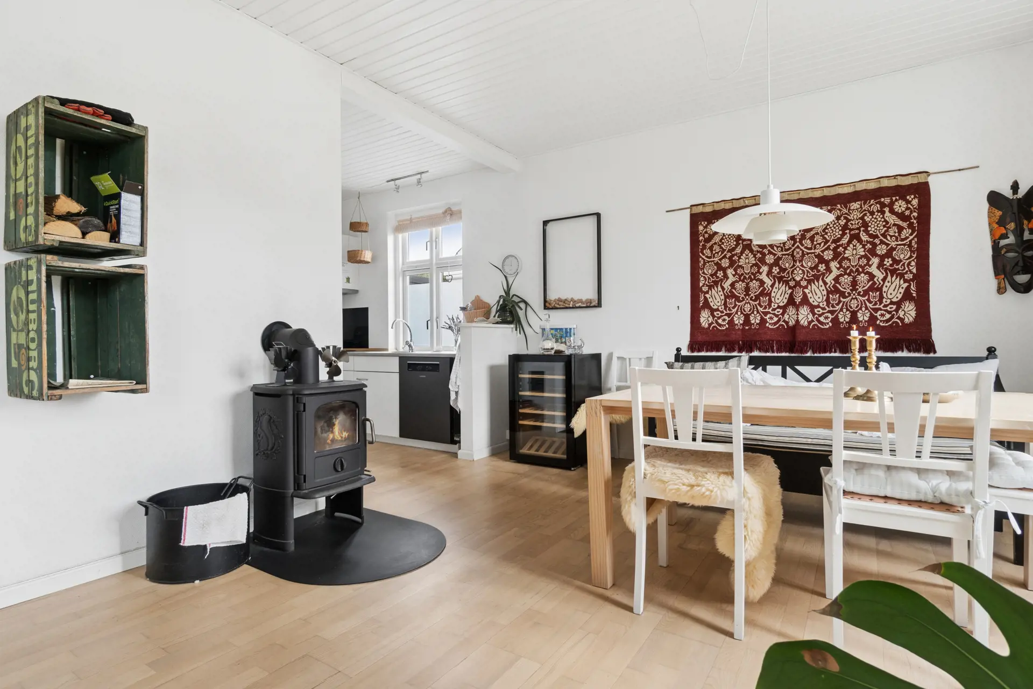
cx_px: 516
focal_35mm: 18
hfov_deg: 90.0
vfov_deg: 67.4
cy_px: 344
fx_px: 516
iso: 200
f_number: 8
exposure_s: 1/20
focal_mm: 12
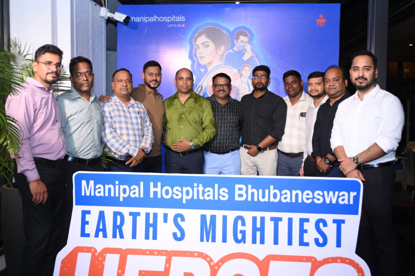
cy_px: 138
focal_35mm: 37
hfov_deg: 51.9
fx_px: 426
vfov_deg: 35.9
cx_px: 208
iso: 1000
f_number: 4.5
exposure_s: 1/160
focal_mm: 37
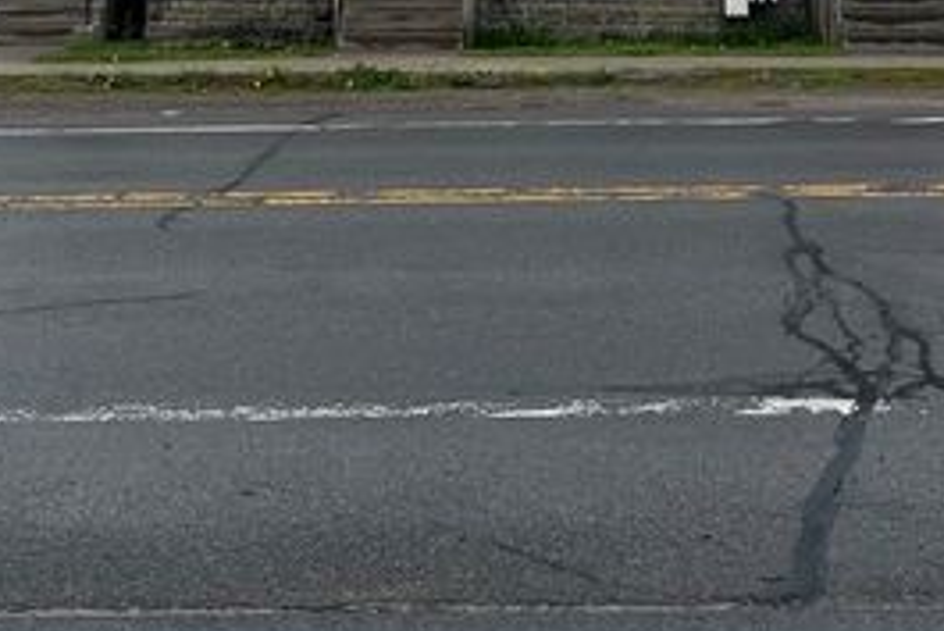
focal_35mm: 68
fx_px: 1784
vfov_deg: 17.3
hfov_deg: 29.6
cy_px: -412
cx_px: 527
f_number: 1.6
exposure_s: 1/1695
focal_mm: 5.1
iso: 50
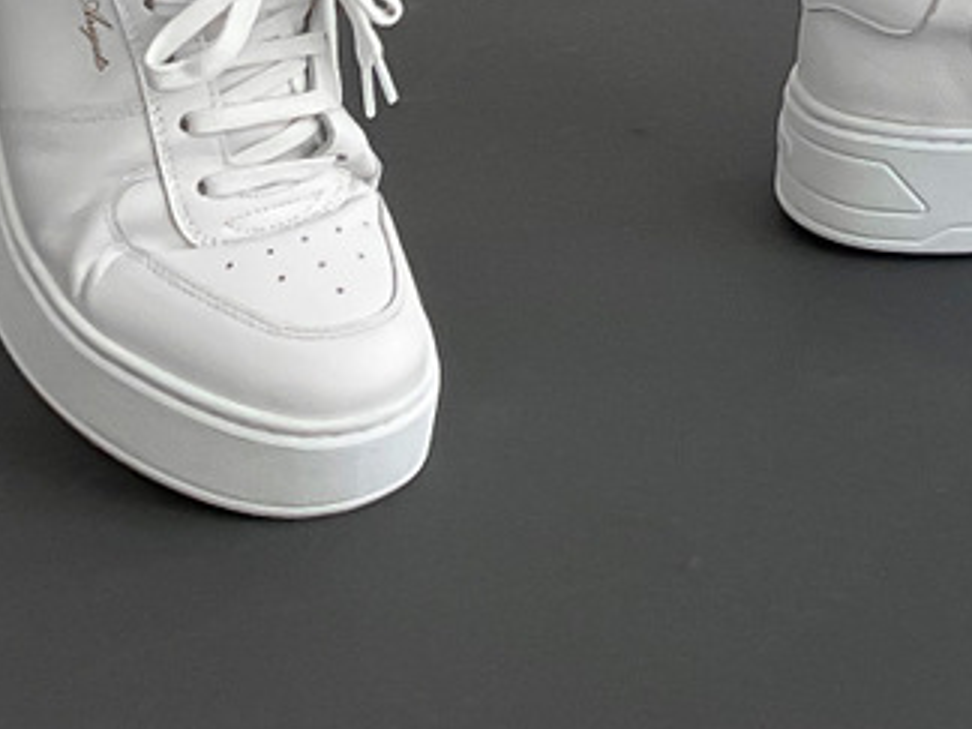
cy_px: -1527
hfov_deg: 13.5
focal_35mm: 143
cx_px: 1128
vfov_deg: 8.5
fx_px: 4015
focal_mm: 3
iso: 16
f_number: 1.8
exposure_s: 1/120
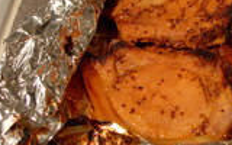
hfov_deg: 22.1
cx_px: 238
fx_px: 569
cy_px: 40
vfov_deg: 14.5
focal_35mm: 90
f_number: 2.8
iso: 200
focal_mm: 7.8
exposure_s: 1/23.2
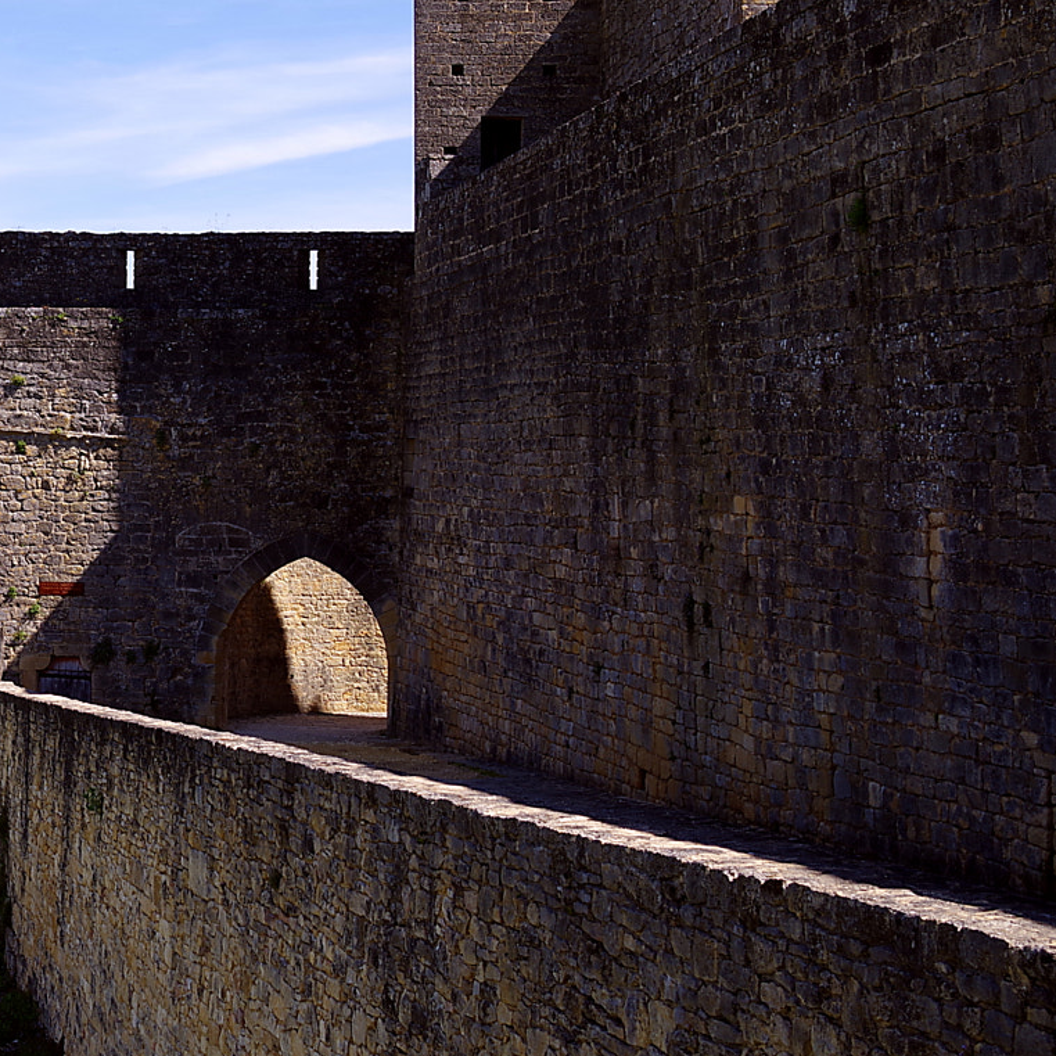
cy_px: 337
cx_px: -121
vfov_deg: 26.7
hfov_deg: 24.9
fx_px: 2209
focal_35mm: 64
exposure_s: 1/125
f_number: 9
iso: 100
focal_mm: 28
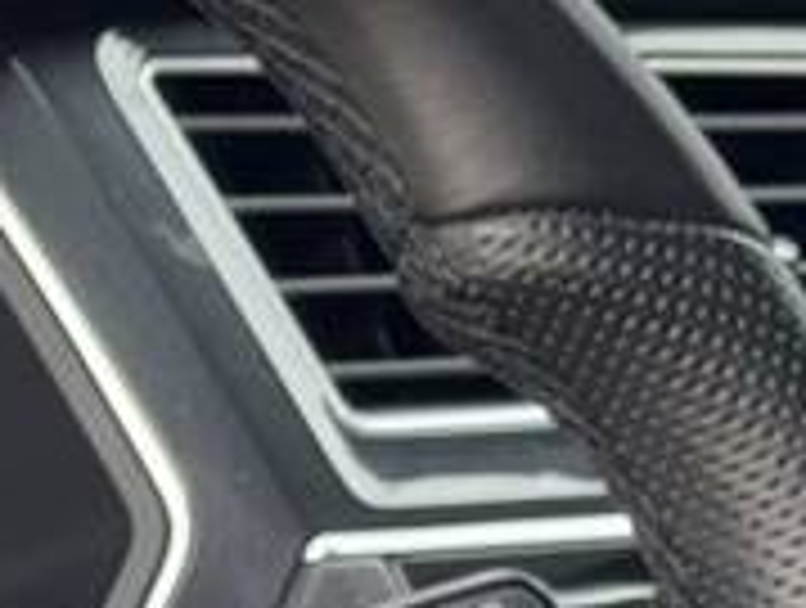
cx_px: -450
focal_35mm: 321
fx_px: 7489
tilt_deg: -21.6
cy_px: 1153
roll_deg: -4.1
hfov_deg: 6.1
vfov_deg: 4.6
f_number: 1.78
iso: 64
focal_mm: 6.76
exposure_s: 1/121
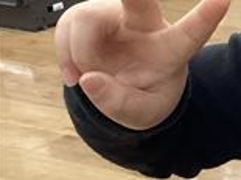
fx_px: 835
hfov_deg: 14.2
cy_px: 175
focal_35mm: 120
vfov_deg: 12.2
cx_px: 460
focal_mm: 3.3
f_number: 2.4
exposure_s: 1/50
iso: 200
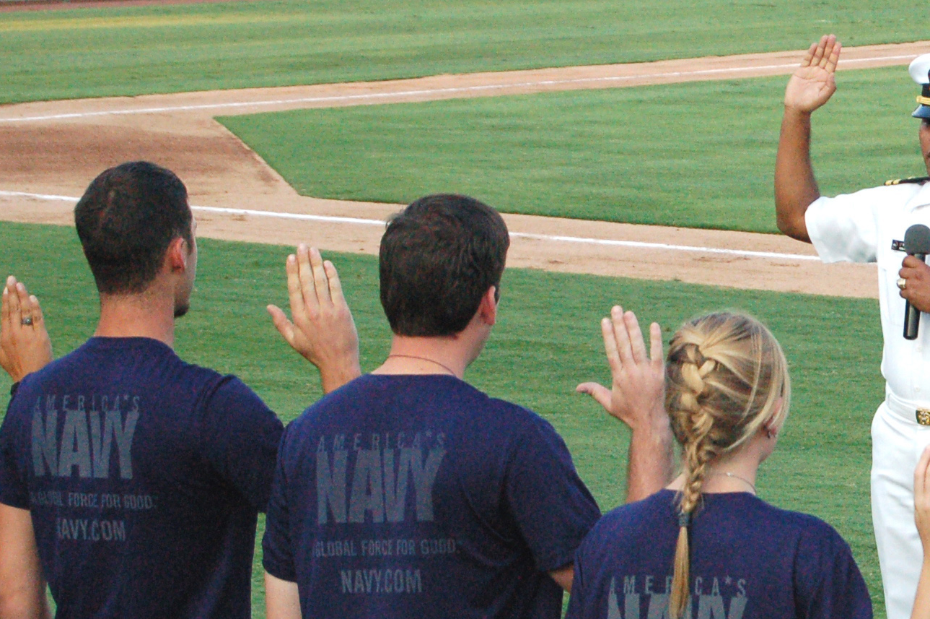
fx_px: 4697
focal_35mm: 182
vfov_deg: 7.5
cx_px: 959
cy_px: 260
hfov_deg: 11.2
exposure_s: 1/800
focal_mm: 52
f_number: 5.6
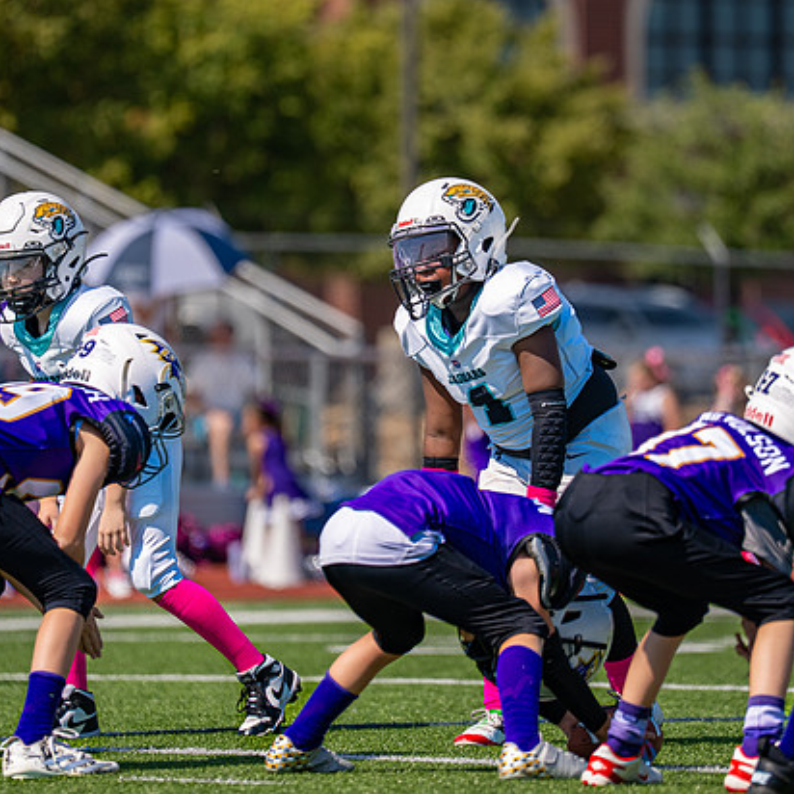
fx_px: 7993
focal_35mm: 308
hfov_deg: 5.7
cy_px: 307
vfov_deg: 5.7
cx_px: 431
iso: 100
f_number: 2.8
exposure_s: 1/2500
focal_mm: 188
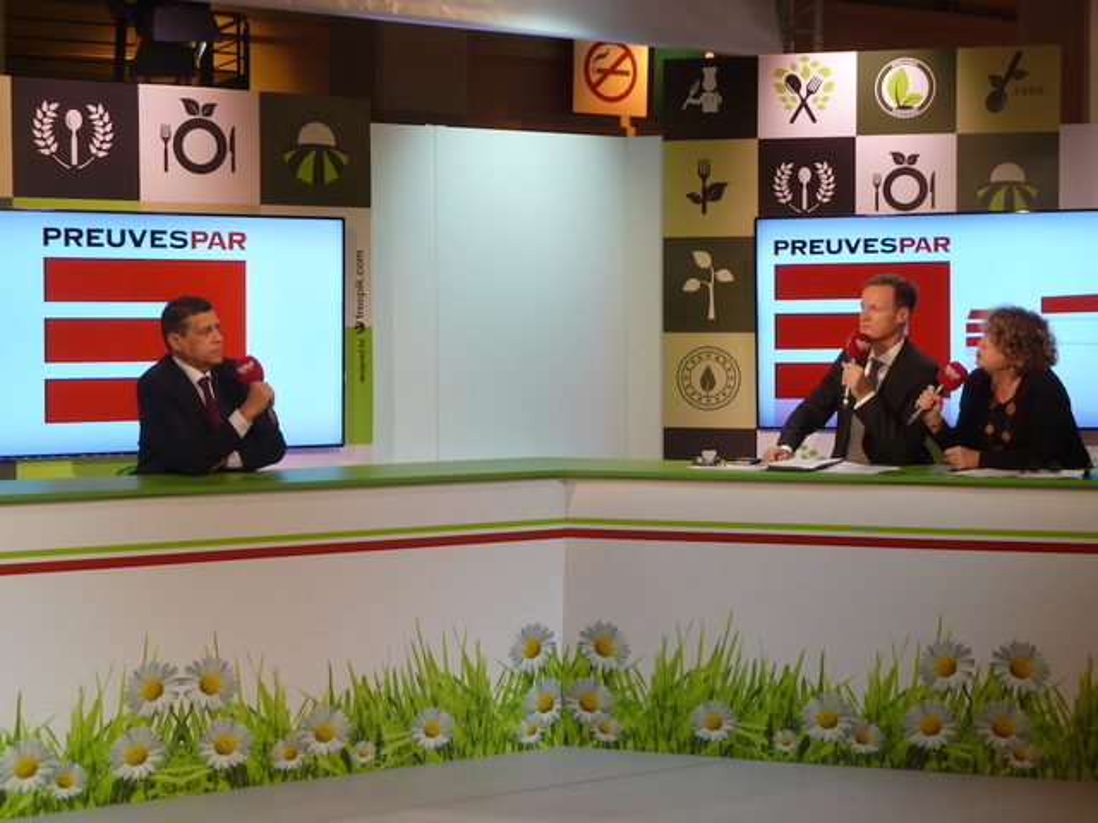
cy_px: 412
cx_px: 549
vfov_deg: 26.6
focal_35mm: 55
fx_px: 1745
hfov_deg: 34.9
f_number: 3.9
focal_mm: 9.1
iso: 125
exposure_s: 1/40
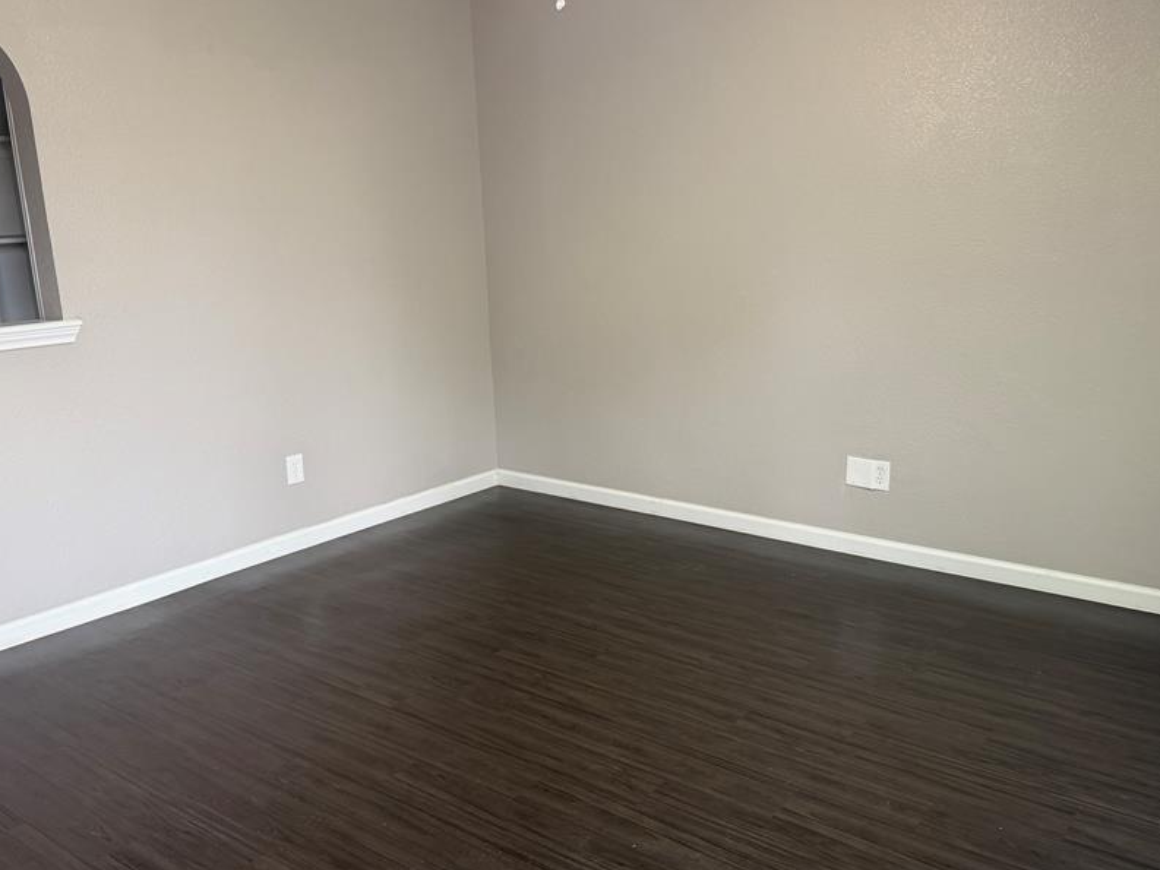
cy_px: 488
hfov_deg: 58.3
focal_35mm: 31
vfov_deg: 45.4
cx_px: 632
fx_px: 1039
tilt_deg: -15.4
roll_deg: +1.4
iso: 200
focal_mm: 6.76
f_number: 1.78
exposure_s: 1/121
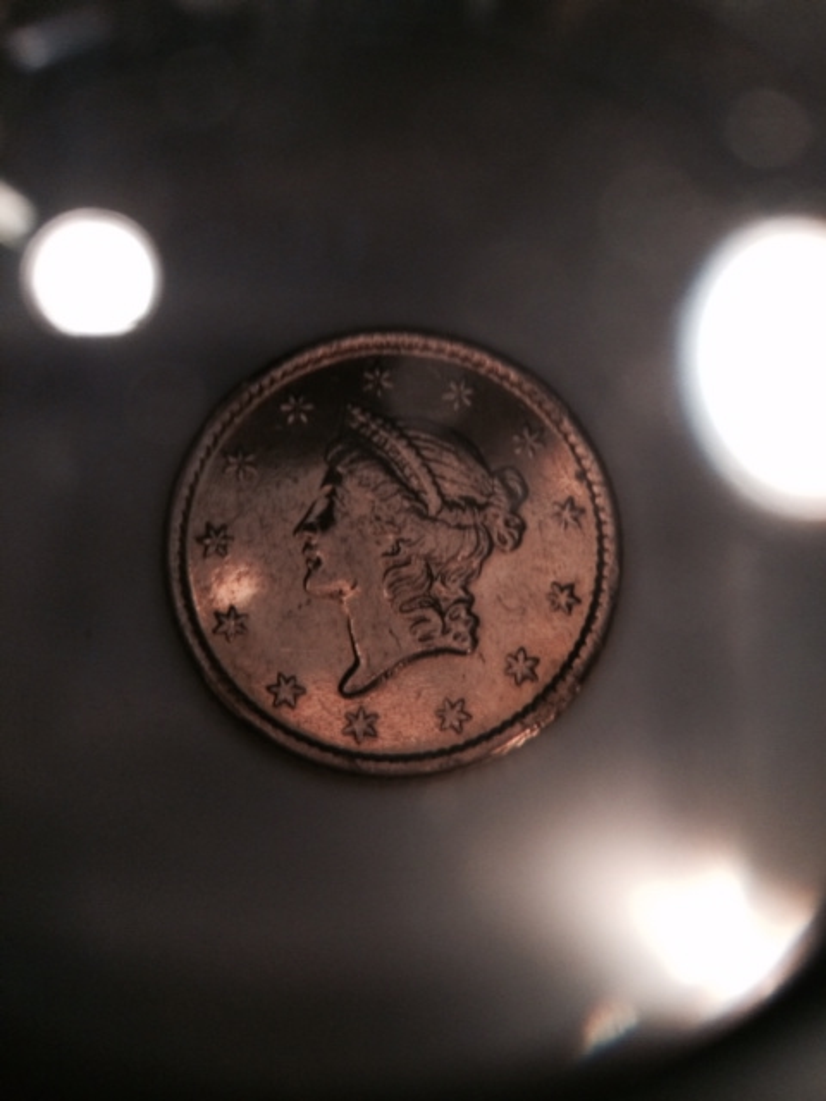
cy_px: 550
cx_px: 413
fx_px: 954
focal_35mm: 30
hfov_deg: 46.8
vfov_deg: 60.0
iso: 320
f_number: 2.2
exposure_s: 1/17
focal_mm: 4.12
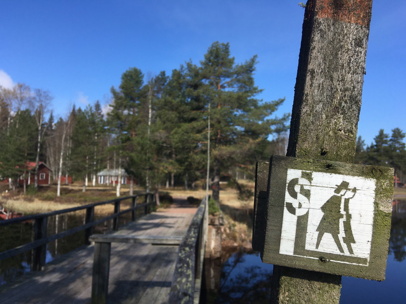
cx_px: 203
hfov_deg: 61.7
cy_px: 152
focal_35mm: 29
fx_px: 340
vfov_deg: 48.2
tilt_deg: +4.5
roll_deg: -0.6
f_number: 2.2
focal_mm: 4.15
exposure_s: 1/2331
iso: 25
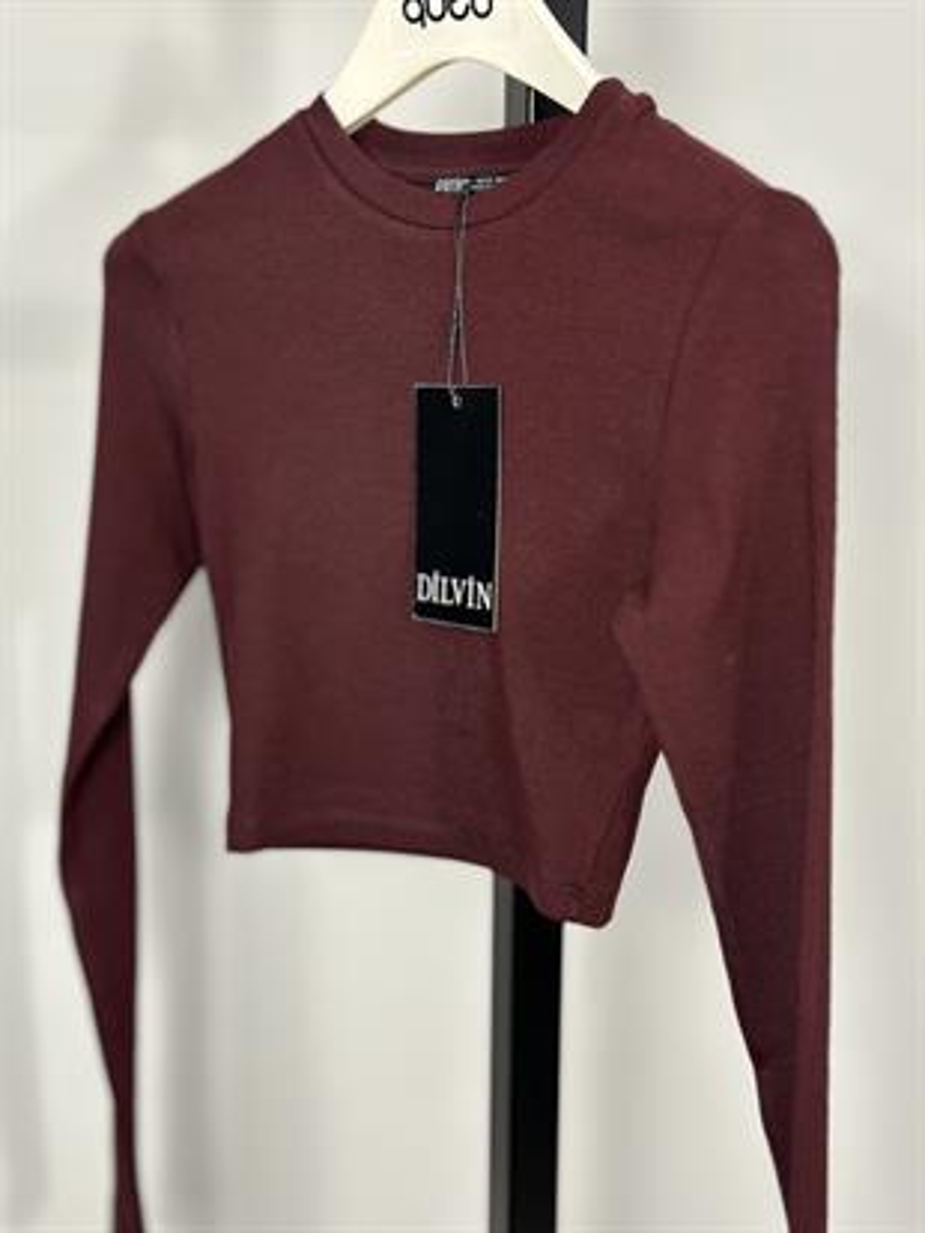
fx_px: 1709
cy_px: 616
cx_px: 462
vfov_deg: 39.6
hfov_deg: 30.3
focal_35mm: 48
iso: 160
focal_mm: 6.86
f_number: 1.78
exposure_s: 1/50
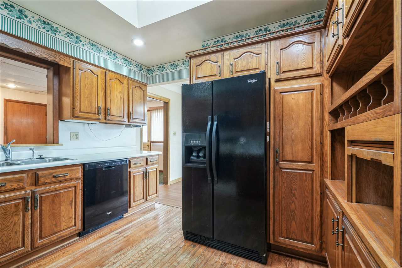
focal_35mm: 16
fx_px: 179
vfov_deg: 73.7
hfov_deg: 96.7
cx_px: 201
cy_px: 134
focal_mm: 16
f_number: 10
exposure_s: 1/3.33
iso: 400
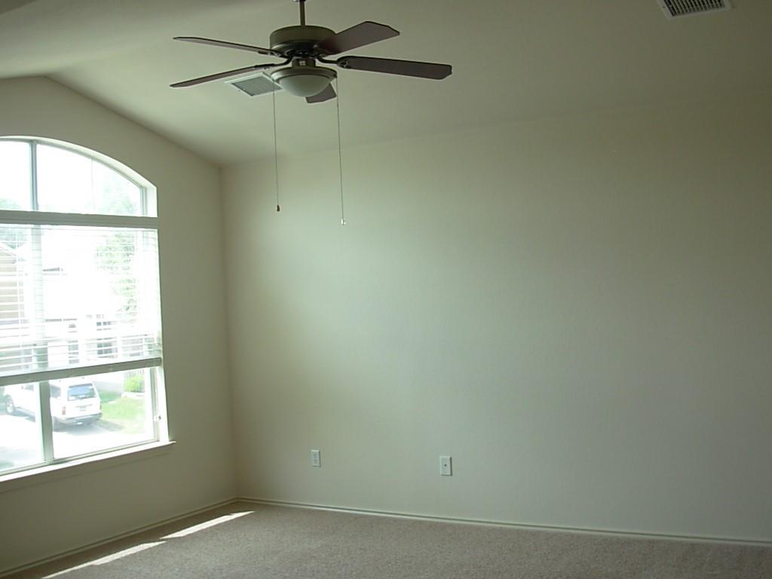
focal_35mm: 38
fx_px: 847
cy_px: 290
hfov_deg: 49.0
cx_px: 386
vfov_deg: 37.7
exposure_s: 1/62.2
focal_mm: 6.3
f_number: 2.9
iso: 50
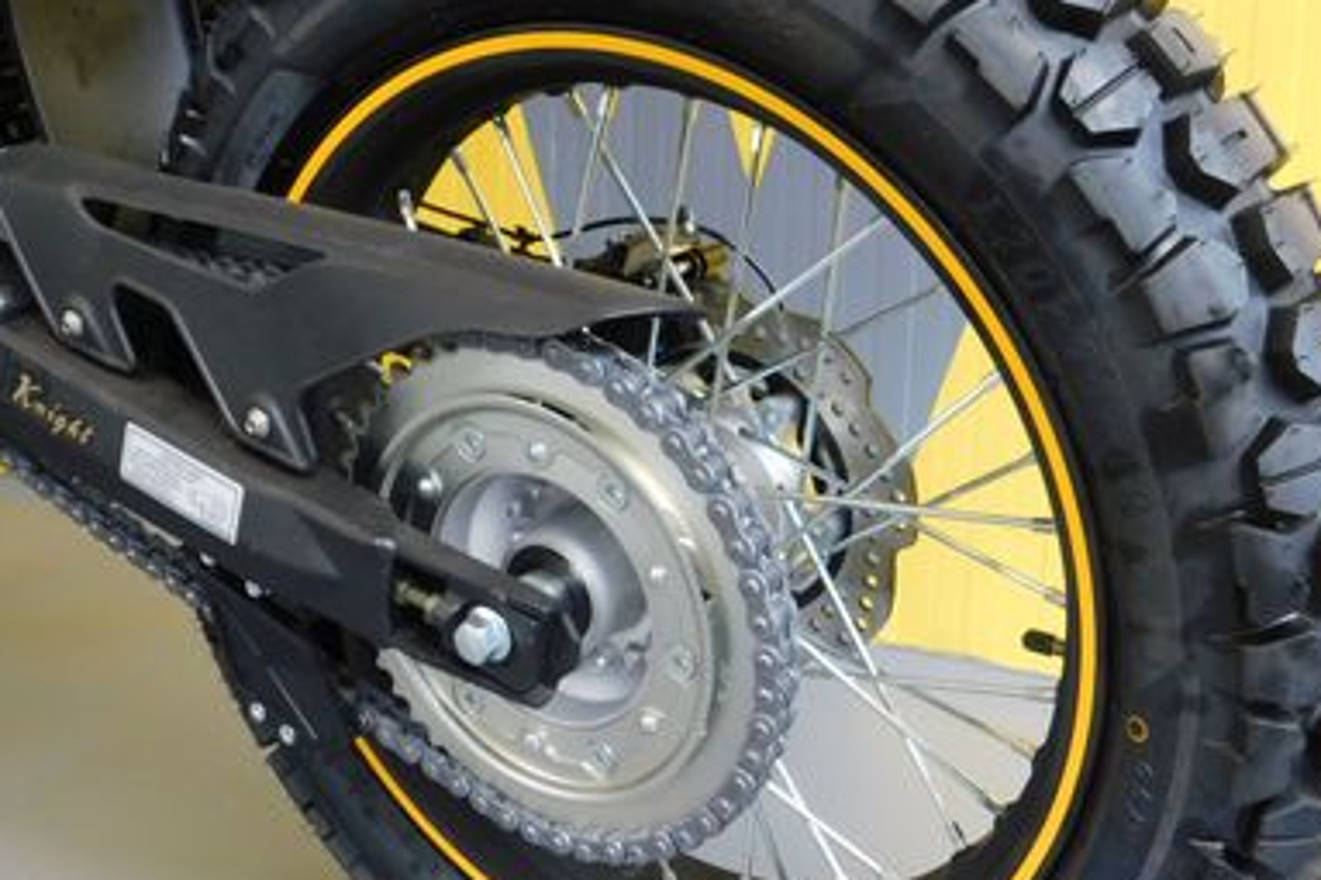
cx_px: 707
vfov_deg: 33.3
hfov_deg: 48.4
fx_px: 1467
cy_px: 518
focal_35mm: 40
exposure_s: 1/30
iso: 125
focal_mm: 4
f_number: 3
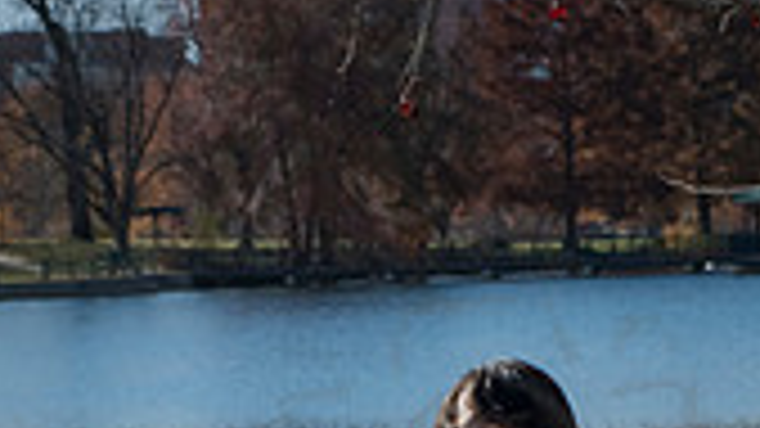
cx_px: 508
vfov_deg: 5.3
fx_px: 4493
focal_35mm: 223
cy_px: 897
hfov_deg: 9.7
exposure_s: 1/800
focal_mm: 80
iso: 400
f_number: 9
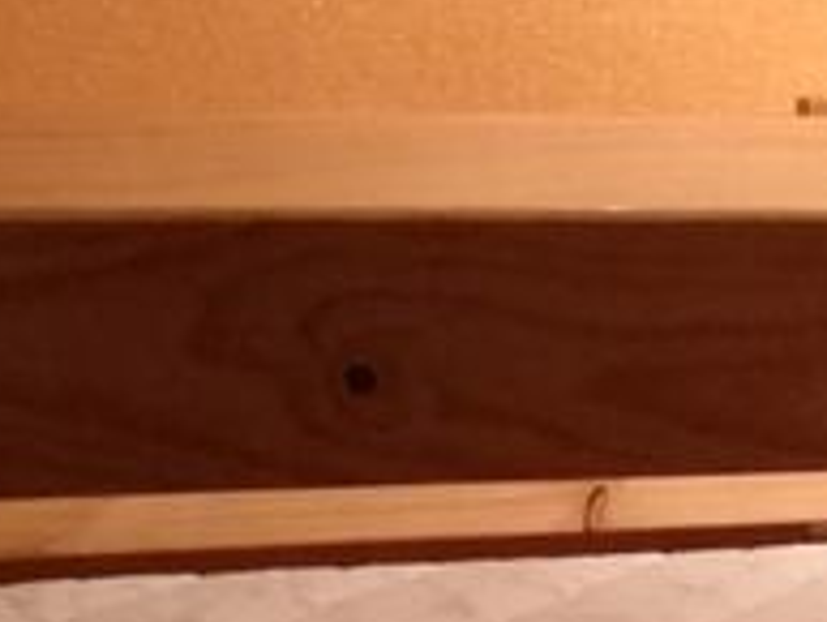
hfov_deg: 13.5
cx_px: 1114
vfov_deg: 9.9
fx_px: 3347
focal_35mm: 140
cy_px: 1231
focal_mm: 4.5
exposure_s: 1/20
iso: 640
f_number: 2.2
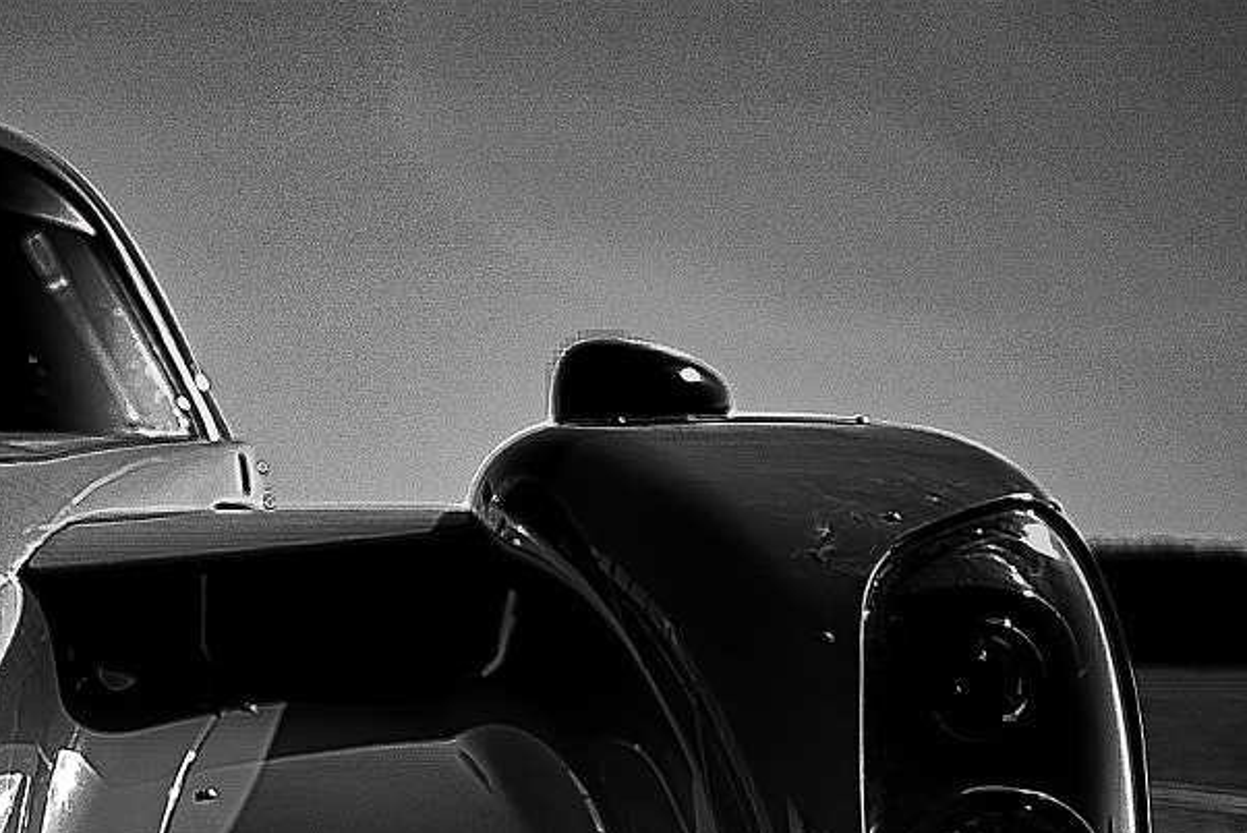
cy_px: 839
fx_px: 3223
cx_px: -340
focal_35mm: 93
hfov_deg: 20.2
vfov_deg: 14.5
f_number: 2.8
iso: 100
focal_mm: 35
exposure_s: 1/640
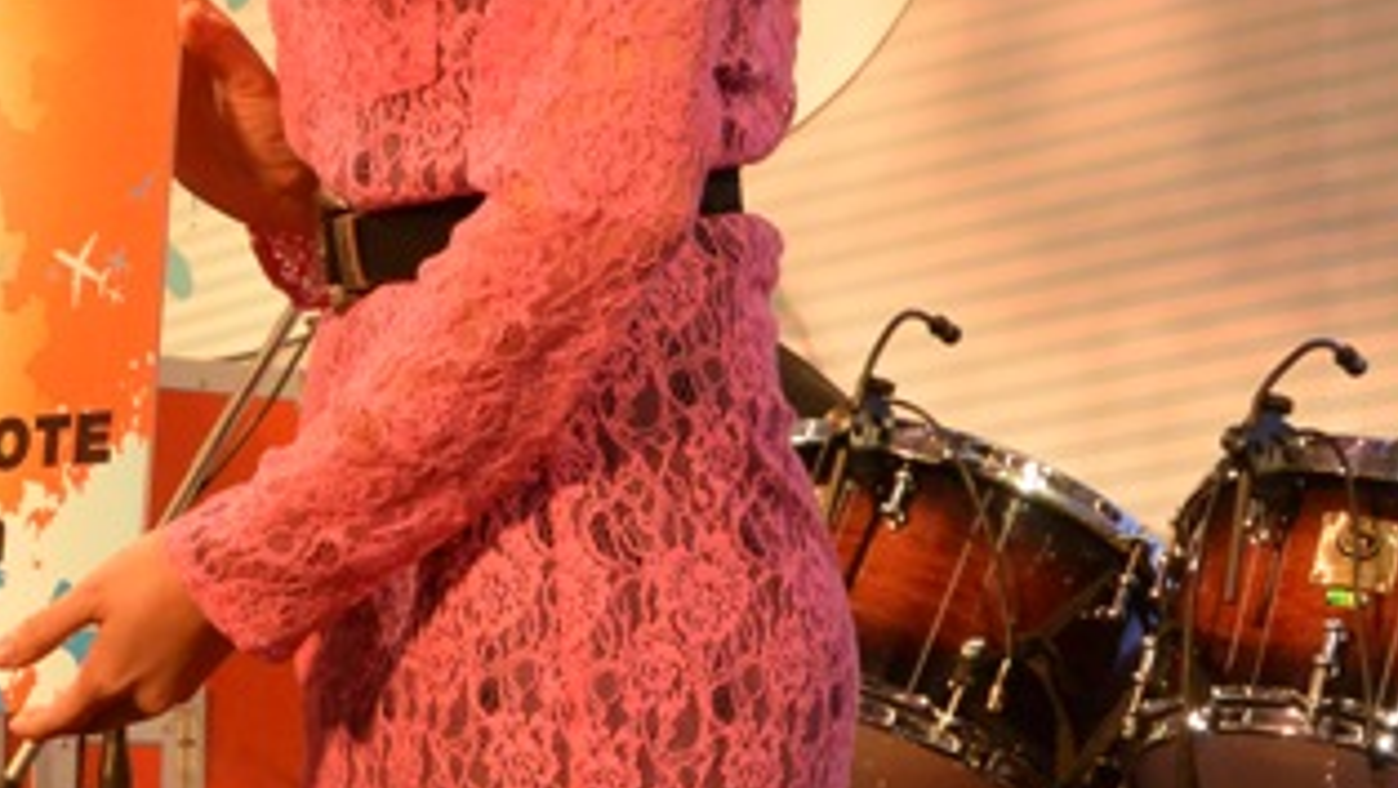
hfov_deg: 14.9
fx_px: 5192
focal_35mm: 140
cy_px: 98
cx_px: -218
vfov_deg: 8.7
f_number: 5
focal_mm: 21.1
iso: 400
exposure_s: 1/60
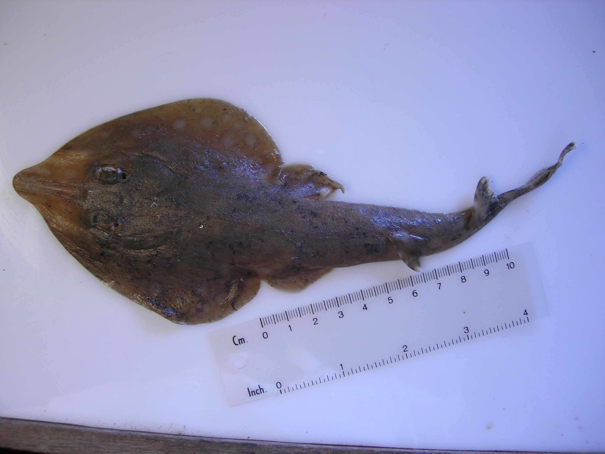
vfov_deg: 37.7
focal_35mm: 38
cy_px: 227
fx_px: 664
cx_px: 302
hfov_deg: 49.0
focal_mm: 7.8
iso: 64
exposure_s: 1/12
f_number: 2.8
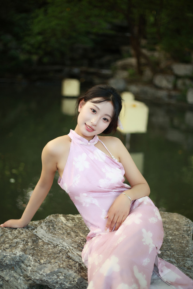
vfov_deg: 38.2
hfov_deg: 26.0
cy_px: 153
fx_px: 418
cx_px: 95
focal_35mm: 52
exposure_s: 1/200
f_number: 1.8
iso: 640
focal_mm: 50
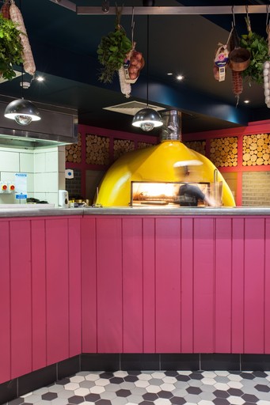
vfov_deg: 54.4
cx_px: 135
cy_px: 202
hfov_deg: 37.8
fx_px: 394
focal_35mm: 35
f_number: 13
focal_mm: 35
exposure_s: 1.6
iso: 200
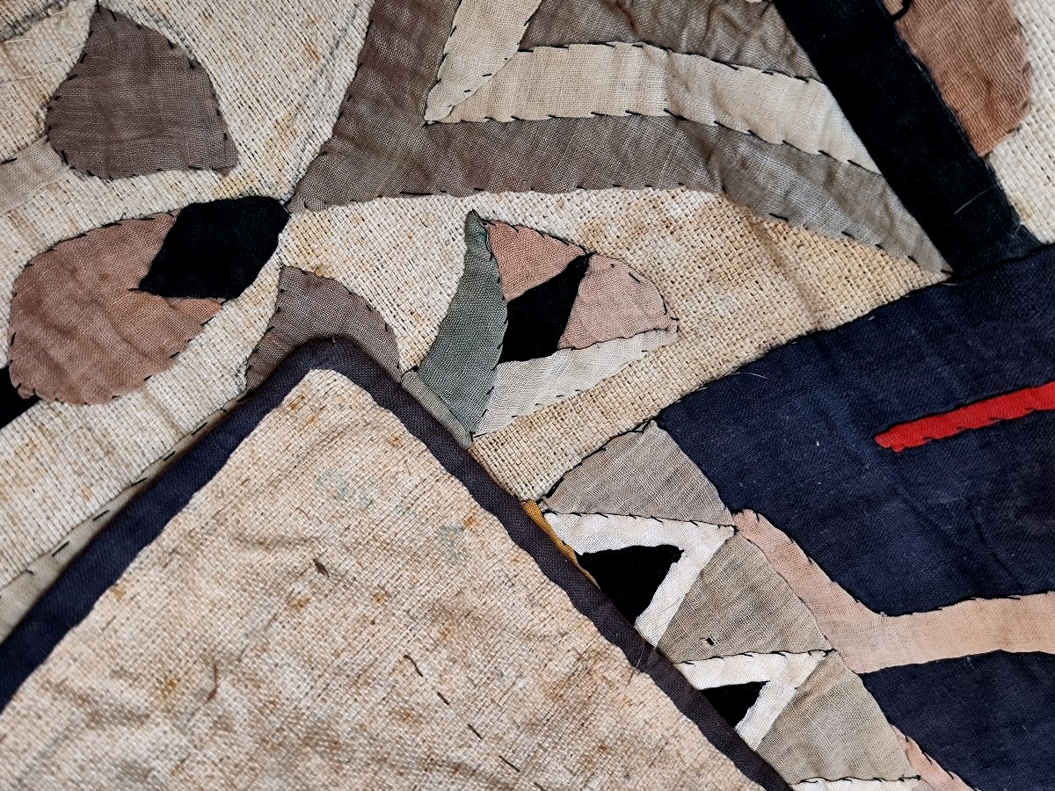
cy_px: 396
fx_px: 701
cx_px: 528
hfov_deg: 73.9
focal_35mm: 23
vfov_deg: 58.9
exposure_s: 1/100
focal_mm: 7.01
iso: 898
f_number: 1.69
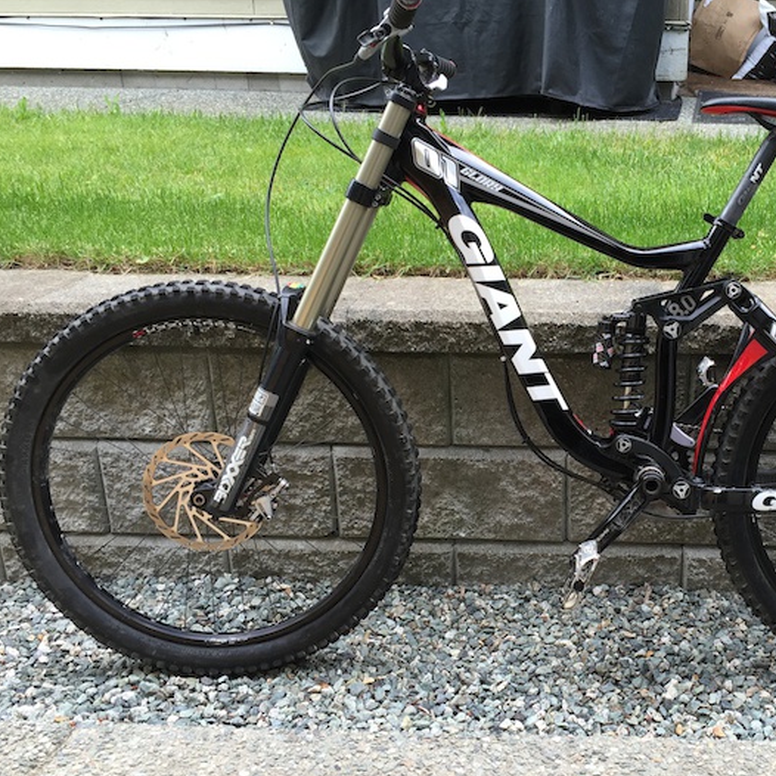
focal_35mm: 39
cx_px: 574
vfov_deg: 42.8
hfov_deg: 41.7
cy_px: 406
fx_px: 989
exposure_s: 1/120
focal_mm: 4.15
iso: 32
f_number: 2.2
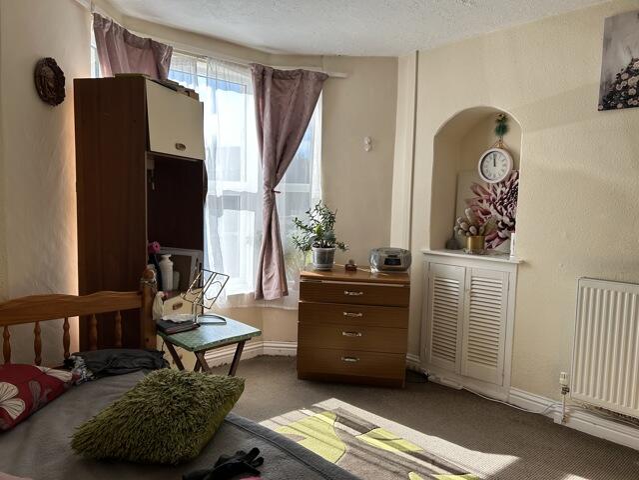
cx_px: 320
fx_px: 480
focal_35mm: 26
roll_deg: -0.3
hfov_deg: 67.3
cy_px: 240
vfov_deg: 53.1
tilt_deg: -3.7
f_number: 1.5
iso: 50
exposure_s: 1/448
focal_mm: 5.7
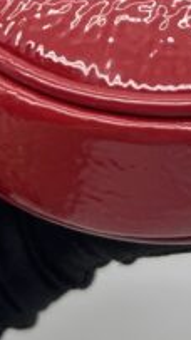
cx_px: 174
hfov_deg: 8.4
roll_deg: +3.2
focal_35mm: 143
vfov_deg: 14.5
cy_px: -69
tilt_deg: -40.5
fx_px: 1289
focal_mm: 5.7
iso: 32
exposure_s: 1/100
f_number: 1.5
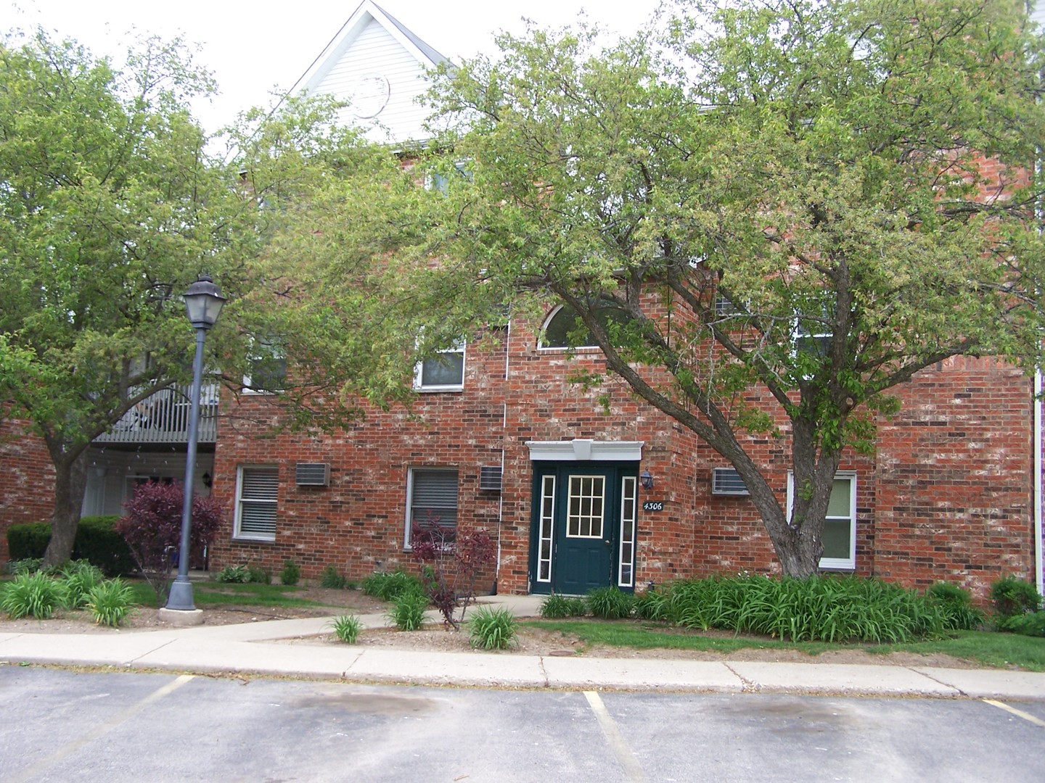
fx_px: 1147
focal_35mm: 38
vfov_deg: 37.7
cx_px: 522
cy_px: 392
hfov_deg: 49.0
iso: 80
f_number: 2.8
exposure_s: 1/100
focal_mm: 6.3
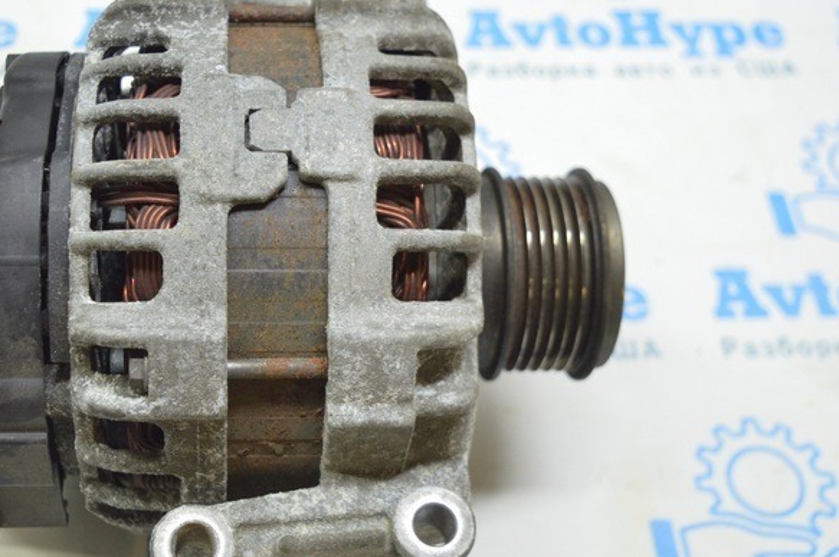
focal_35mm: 58
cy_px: 258
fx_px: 1350
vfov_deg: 23.3
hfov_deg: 34.1
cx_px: 259
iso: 400
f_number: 3.8
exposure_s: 1/40
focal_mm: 22
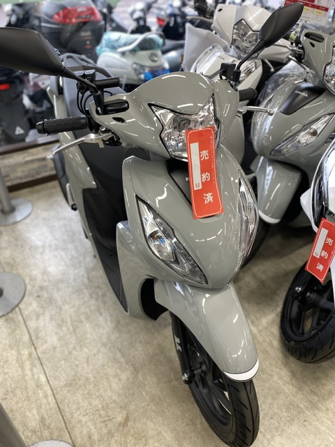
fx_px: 335
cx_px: 168
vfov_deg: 67.3
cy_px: 224
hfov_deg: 53.1
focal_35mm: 26
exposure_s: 1/100
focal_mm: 4.25
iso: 64
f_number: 1.8
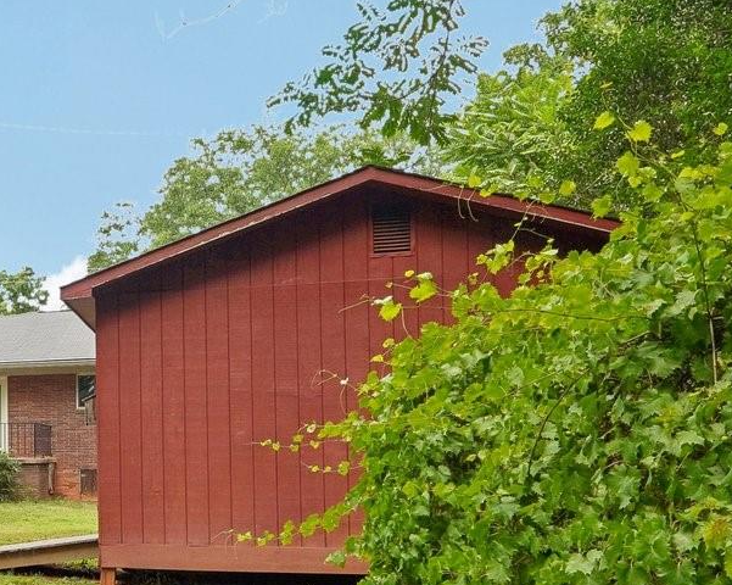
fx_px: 1039
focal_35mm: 48
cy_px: 439
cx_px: -123
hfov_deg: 32.7
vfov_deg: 30.9
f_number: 8
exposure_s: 1/60
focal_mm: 10
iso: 100
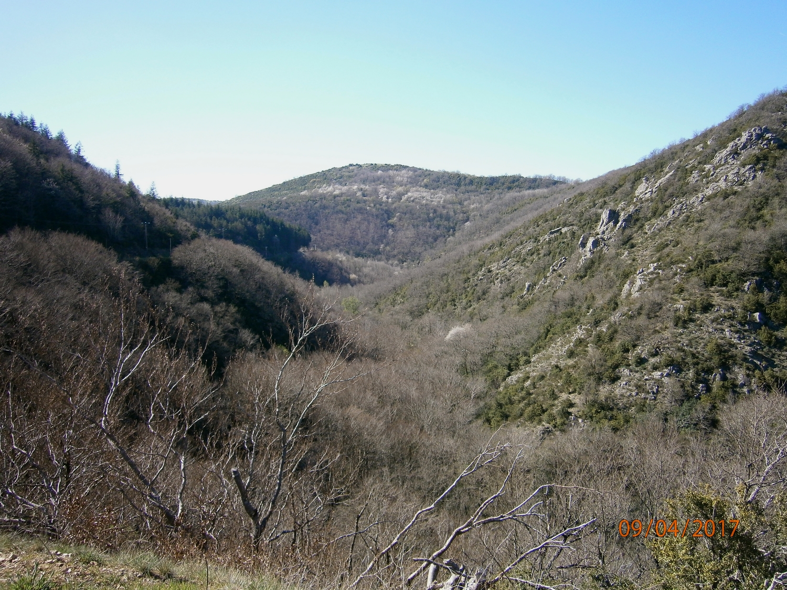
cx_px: 394
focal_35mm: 26
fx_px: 591
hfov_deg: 67.3
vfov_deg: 53.1
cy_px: 295
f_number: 2.8
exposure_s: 1/500
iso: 80
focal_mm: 4.7
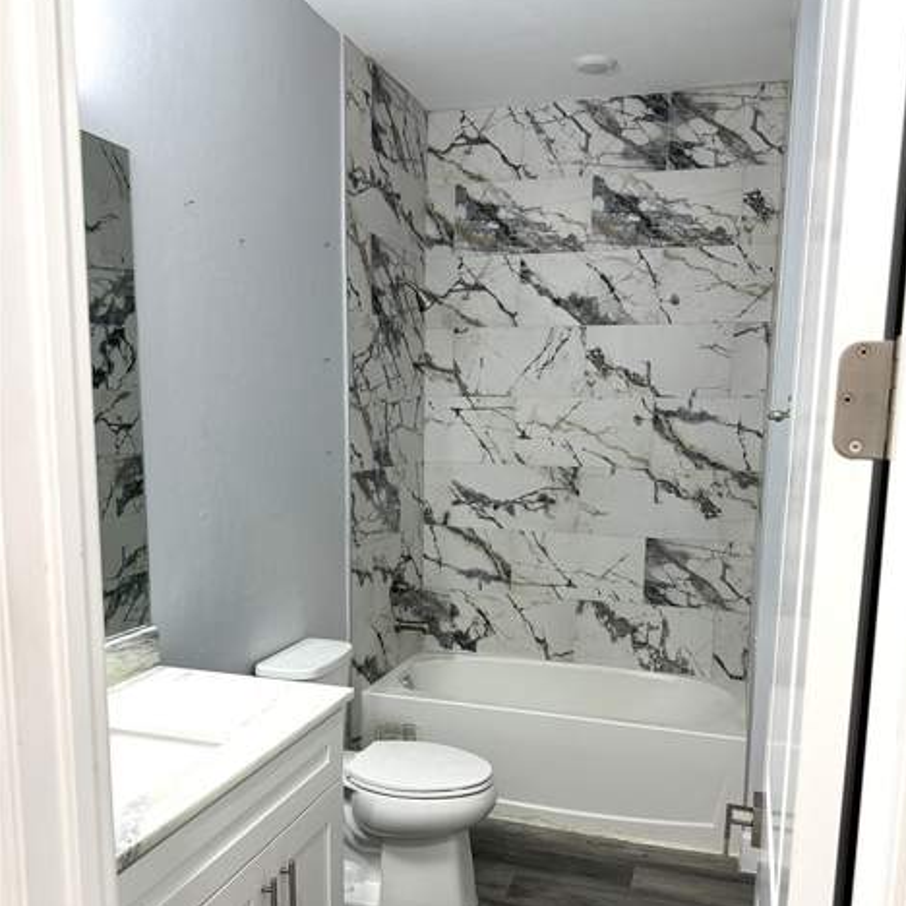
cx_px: 463
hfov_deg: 55.6
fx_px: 859
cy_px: 544
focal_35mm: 29
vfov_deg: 55.2
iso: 200
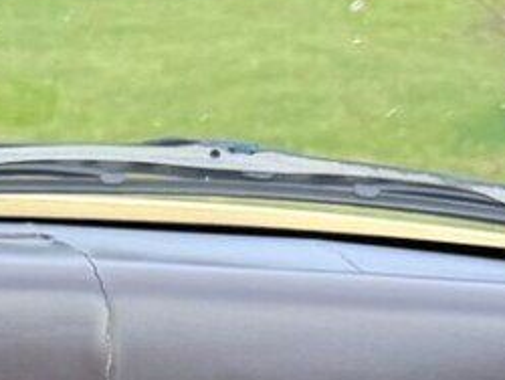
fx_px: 2731
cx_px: -792
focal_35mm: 187
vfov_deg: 7.7
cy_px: 708
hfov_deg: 9.2
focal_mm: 6.76
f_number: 1.78
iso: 100
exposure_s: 1/979
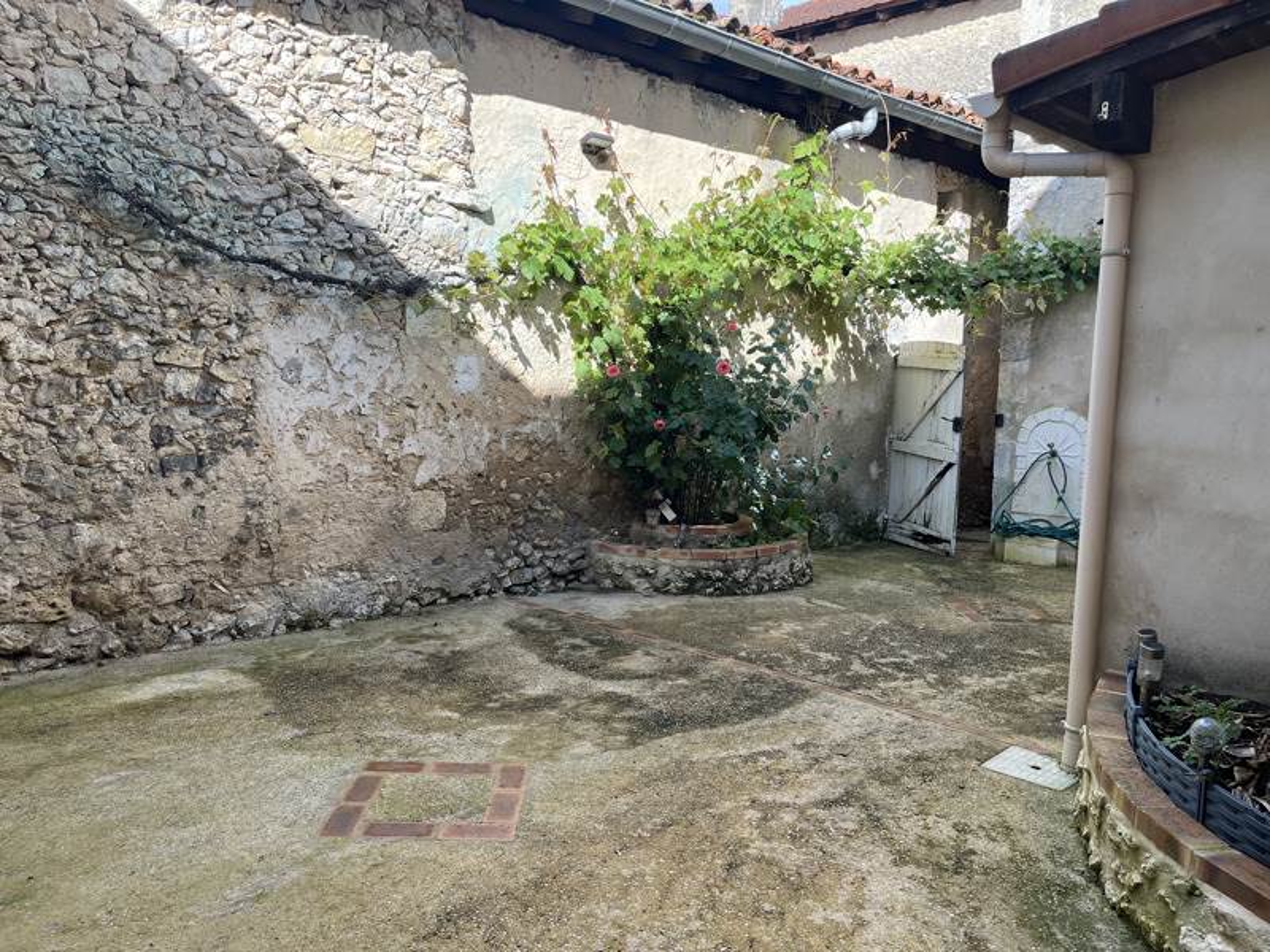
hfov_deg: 67.3
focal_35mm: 26
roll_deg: -0.2
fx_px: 954
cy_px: 476
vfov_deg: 53.1
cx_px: 635
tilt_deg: -6.3
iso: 50
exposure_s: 1/566
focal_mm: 5.1
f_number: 1.6
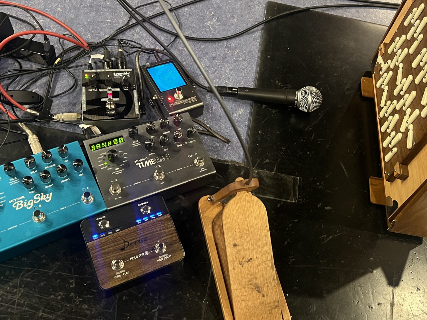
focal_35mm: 38
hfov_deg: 48.6
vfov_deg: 37.6
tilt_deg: -51.0
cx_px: 258
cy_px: 134
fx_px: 469
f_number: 1.5
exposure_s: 1/33
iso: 500
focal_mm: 5.7
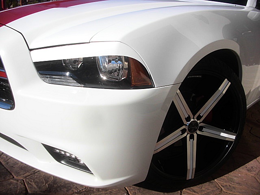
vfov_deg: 39.7
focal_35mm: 36
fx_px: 270
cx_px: 130
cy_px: 98
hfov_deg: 51.4
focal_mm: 6.3
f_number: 7.9
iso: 50
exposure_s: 1/200
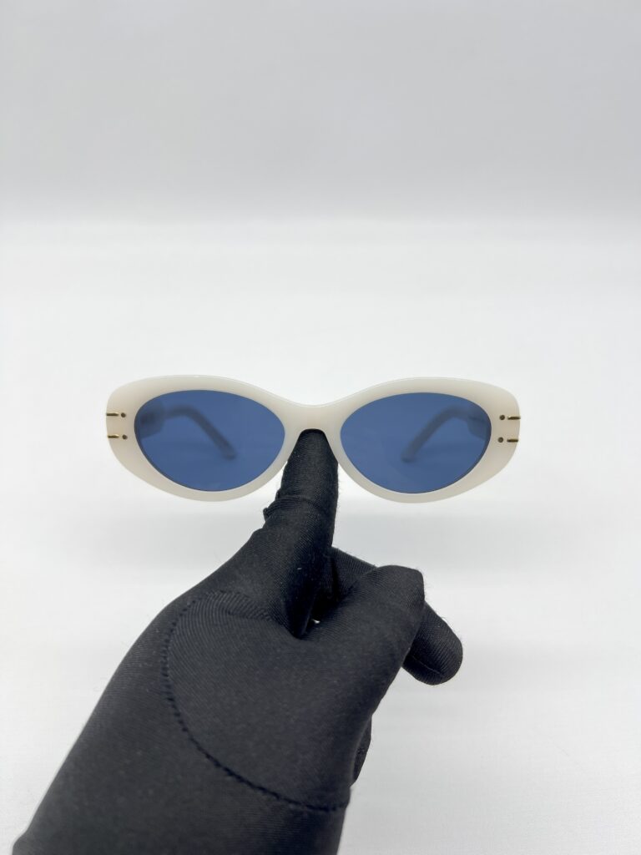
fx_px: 642
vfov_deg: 67.3
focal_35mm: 26
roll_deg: -0.9
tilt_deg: -40.6
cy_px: 428
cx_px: 320
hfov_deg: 53.1
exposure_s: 1/132
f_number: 1.5
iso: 32
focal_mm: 5.7
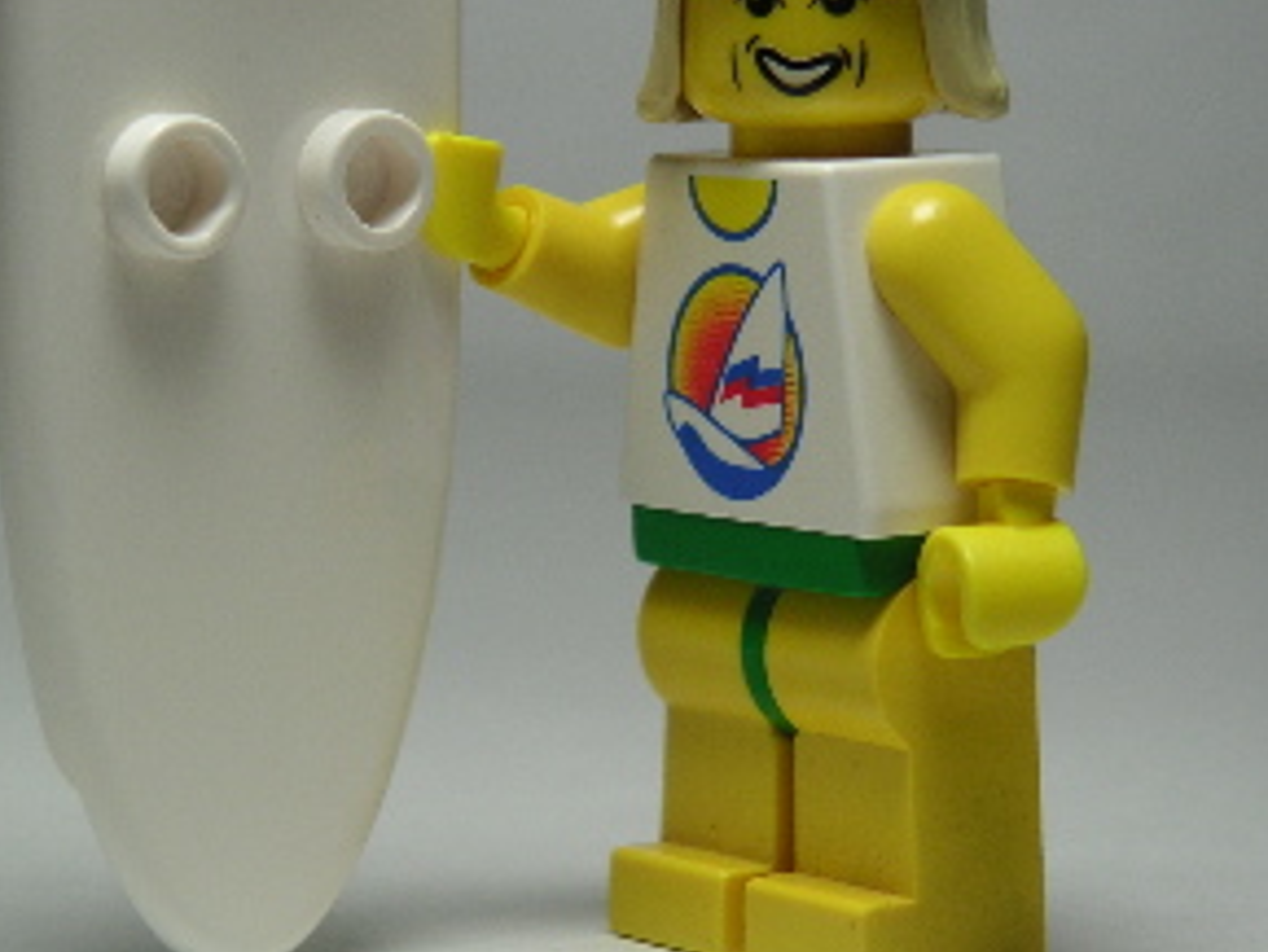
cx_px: 498
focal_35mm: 163
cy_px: 399
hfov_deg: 12.1
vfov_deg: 9.1
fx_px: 5973
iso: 50
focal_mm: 17.1
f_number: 3.6
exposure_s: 1/111
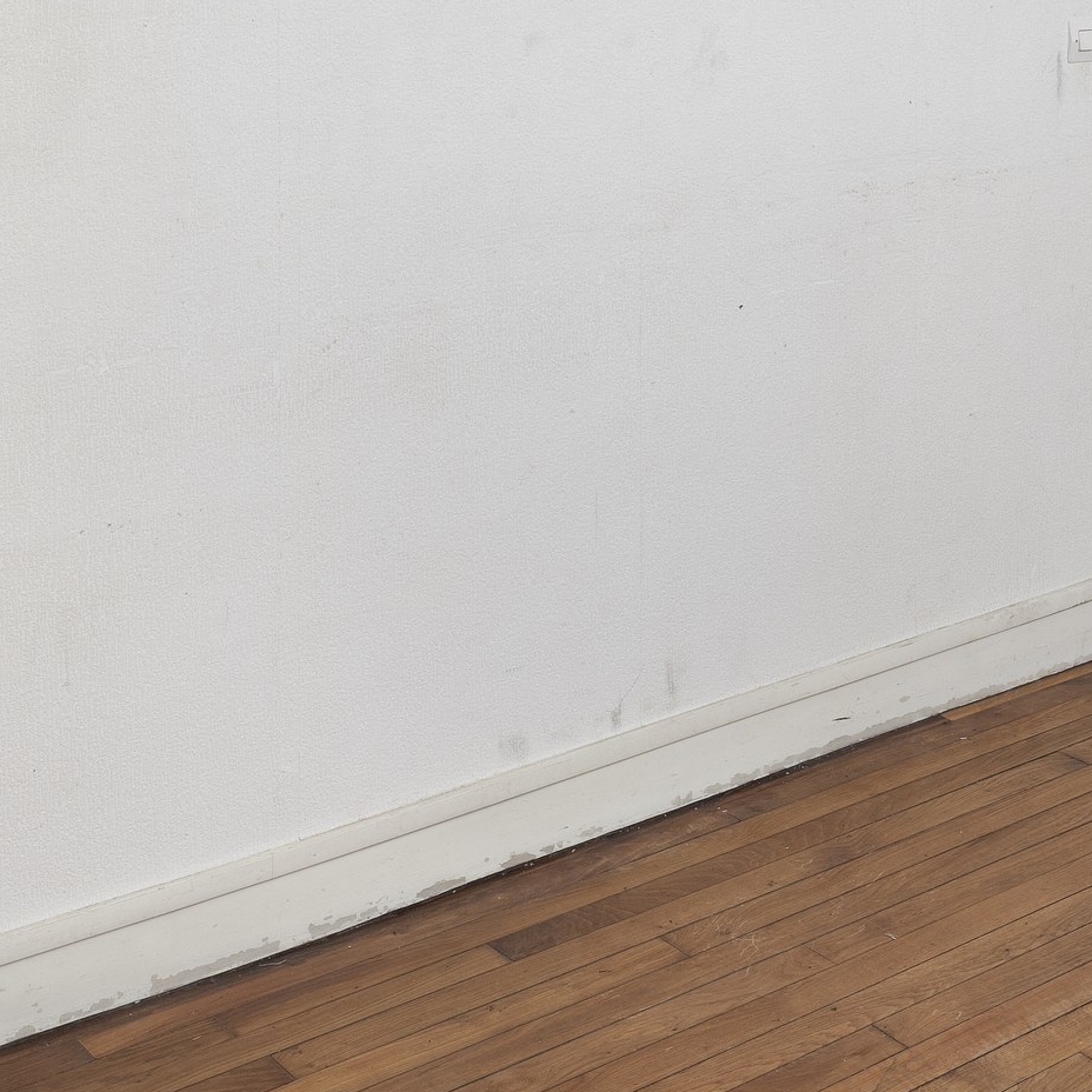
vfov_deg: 26.0
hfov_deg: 27.9
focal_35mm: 60
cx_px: 904
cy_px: -164
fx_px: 2141
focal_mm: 23
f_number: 11
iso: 100
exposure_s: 1/125
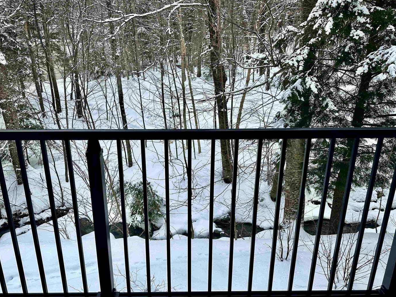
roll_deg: +0.0
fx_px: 320
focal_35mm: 28
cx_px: 184
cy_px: 152
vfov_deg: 49.8
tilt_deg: -19.5
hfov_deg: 63.4
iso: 80
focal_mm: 6.86
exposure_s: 1/1062
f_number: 1.78
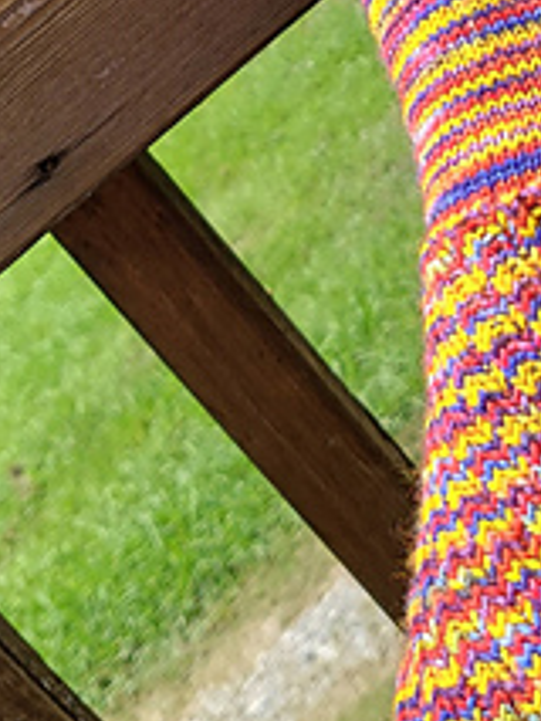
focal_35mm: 78
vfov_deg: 23.5
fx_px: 1624
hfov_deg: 18.5
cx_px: 534
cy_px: -68
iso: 50
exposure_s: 1/1794
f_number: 1.8
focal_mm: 4.25
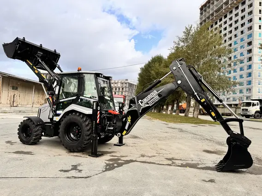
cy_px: 98
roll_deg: -2.3
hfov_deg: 71.6
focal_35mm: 24
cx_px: 131
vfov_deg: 56.8
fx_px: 182
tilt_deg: +0.8
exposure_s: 1/2415
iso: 80
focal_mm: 6.76
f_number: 1.78
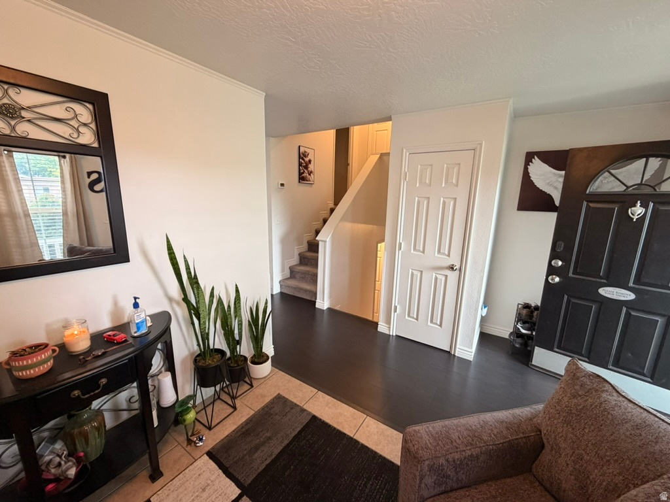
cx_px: 335
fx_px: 271
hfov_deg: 102.1
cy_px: 251
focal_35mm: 14
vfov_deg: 85.7
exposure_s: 1/60
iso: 250
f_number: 2.2
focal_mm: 2.22
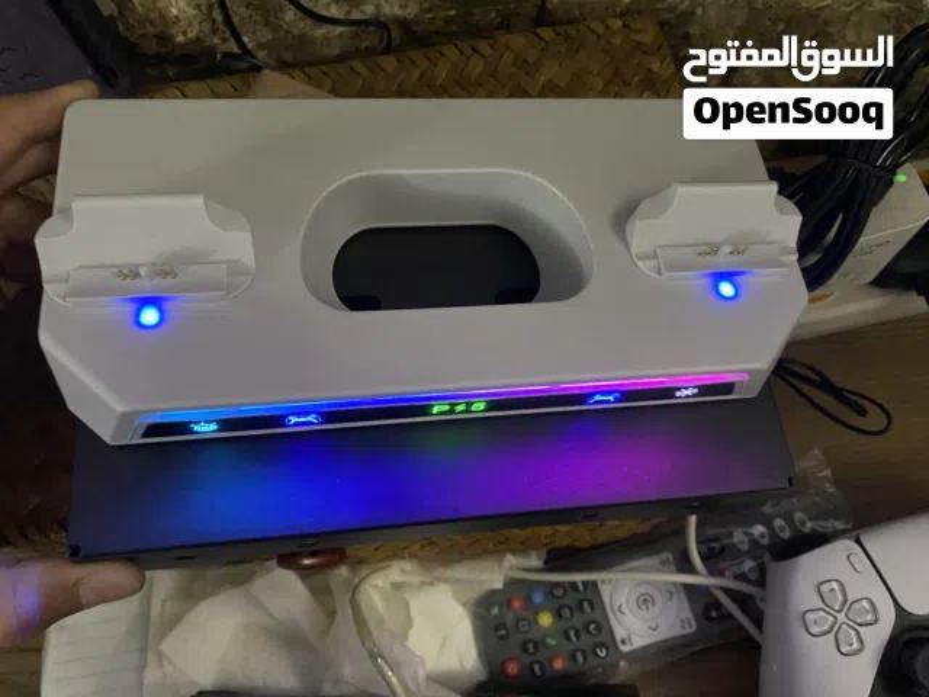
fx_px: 698
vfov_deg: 53.1
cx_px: 464
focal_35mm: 26
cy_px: 348
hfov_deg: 67.3
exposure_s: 1/25
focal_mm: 4.25
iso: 640
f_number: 1.8
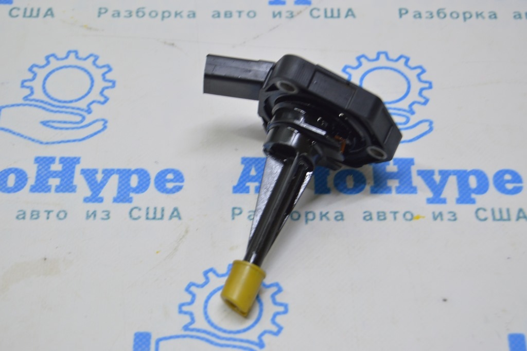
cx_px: 264
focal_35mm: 82
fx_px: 1207
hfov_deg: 24.6
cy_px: 176
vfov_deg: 16.5
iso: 400
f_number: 5.6
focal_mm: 55
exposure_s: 1/20
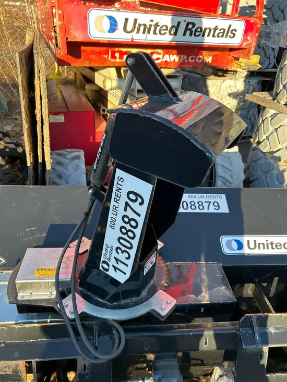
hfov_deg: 53.1
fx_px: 287
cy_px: 191
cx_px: 144
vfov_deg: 67.3
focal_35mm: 26
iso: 50
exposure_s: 1/307
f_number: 1.5
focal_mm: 5.7
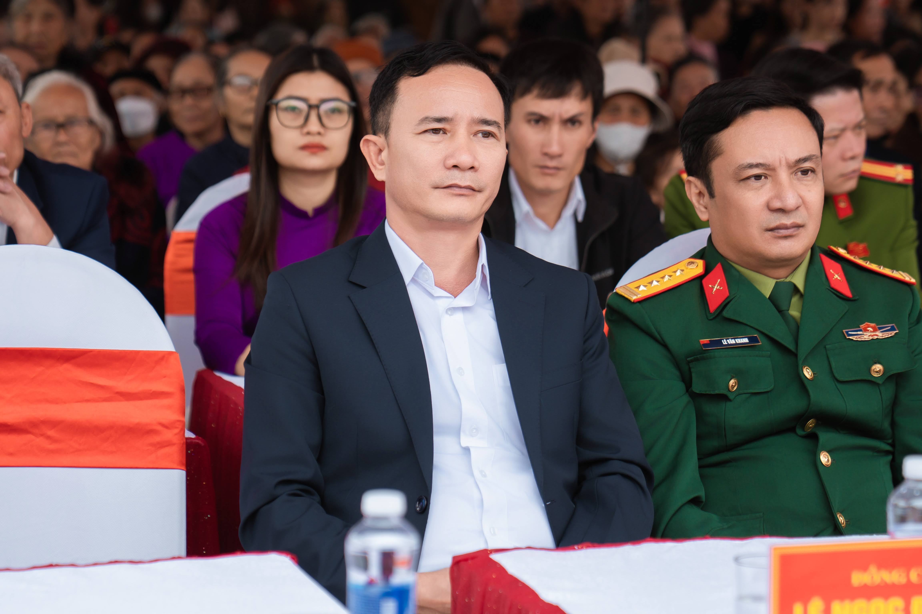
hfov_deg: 19.5
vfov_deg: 13.0
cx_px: 461
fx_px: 2689
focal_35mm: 105
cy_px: 307
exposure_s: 1/320
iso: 160
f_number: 2.8
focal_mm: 70
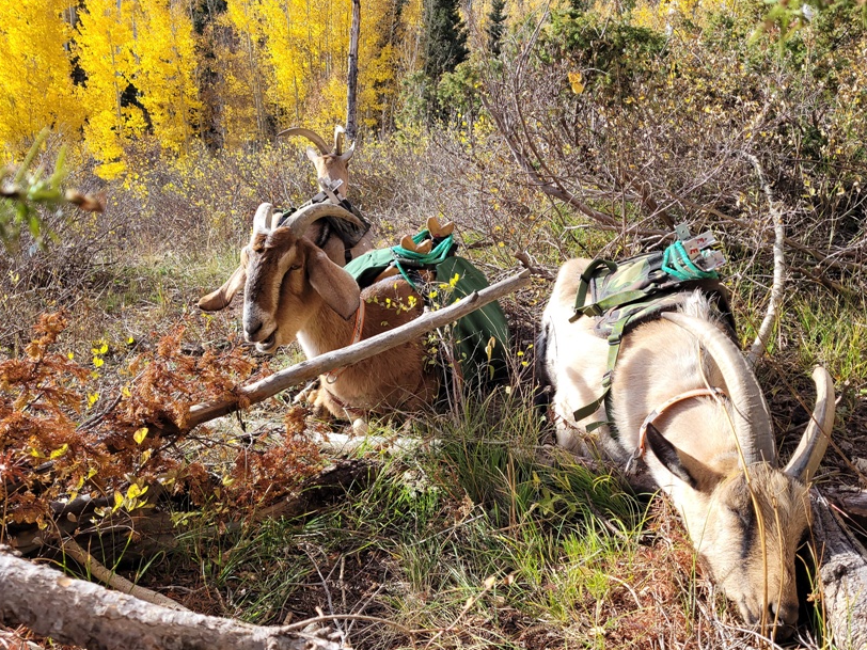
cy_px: 380
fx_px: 776
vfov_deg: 45.3
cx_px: 471
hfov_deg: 58.3
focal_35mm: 31
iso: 40
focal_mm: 5.4
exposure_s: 1/508
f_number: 1.8
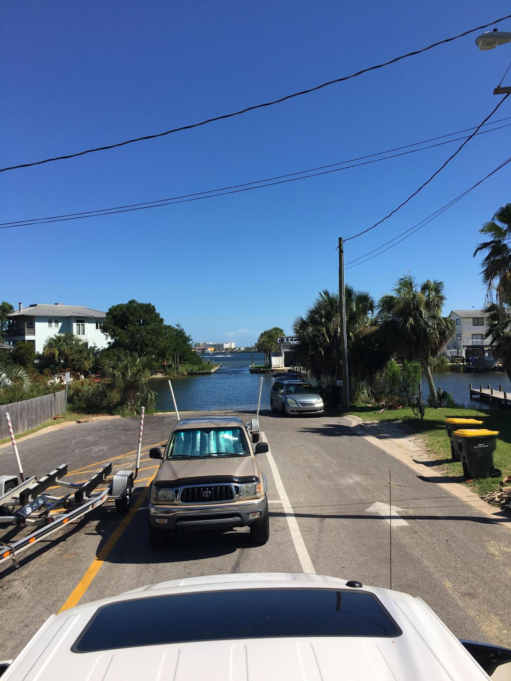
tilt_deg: +1.0
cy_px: 340
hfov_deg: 48.2
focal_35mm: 29
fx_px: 571
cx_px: 256
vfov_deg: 61.7
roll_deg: +0.2
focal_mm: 4.15
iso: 25
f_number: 2.2
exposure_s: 1/1748
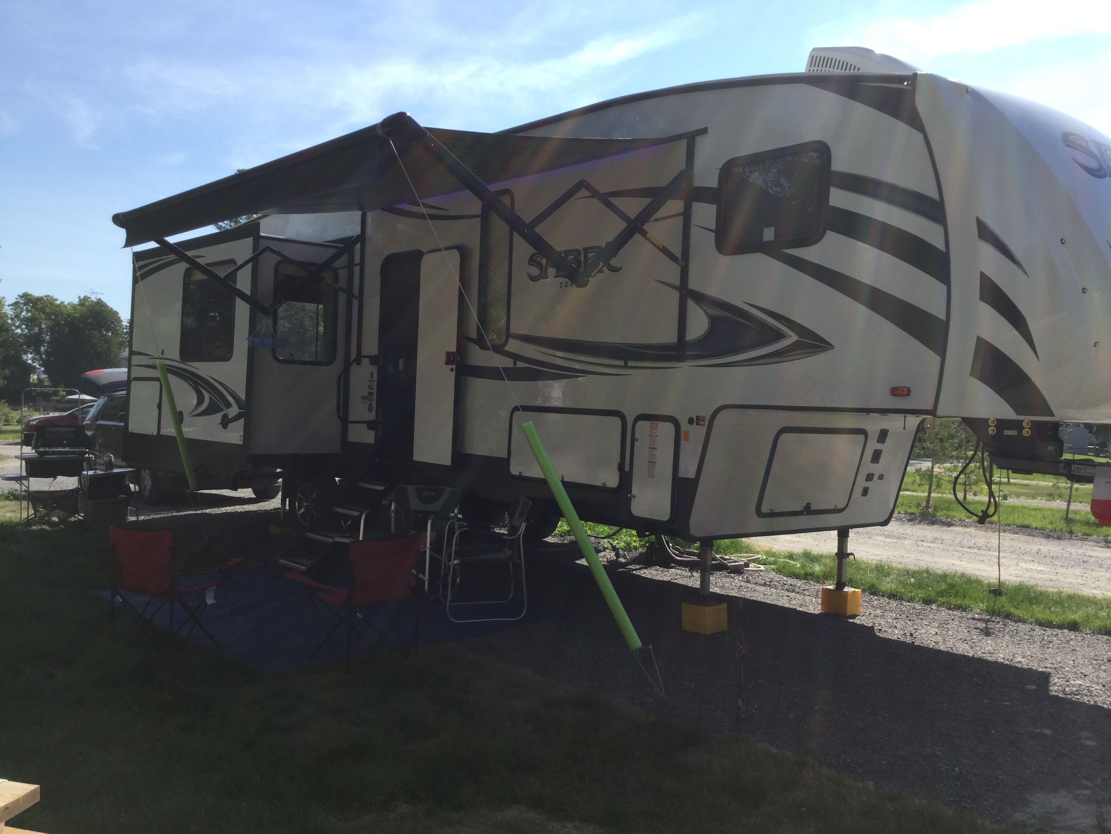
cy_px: 417
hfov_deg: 58.4
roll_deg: -1.7
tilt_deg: +0.3
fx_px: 995
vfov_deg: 45.4
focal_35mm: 31
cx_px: 556
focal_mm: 3.3
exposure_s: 1/970
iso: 25
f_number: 2.4
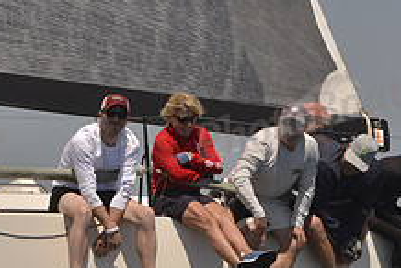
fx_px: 4740
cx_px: 101
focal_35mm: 425
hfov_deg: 4.8
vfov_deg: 3.2
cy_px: 234
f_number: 10
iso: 400
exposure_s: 1/800
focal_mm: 160
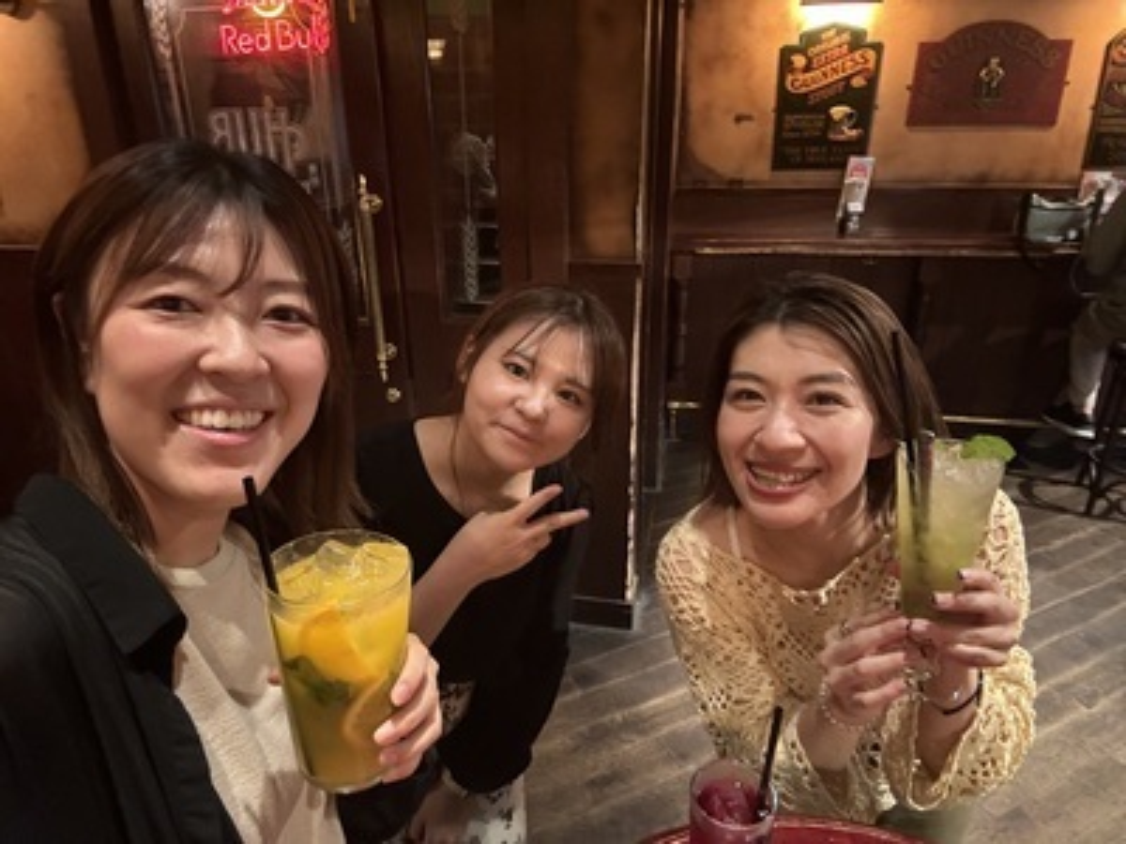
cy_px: 422
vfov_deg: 58.9
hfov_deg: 73.9
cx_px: 563
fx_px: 748
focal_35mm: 23
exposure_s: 1/20
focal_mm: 2.69
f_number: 1.9
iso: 640
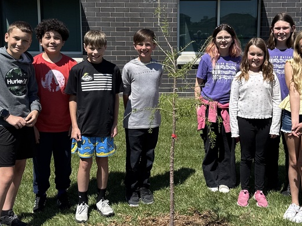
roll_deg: -0.6
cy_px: 92
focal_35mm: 47
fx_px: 410
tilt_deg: -7.7
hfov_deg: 40.4
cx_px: 171
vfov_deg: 30.8
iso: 80
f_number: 1.78
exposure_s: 1/3584
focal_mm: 6.76
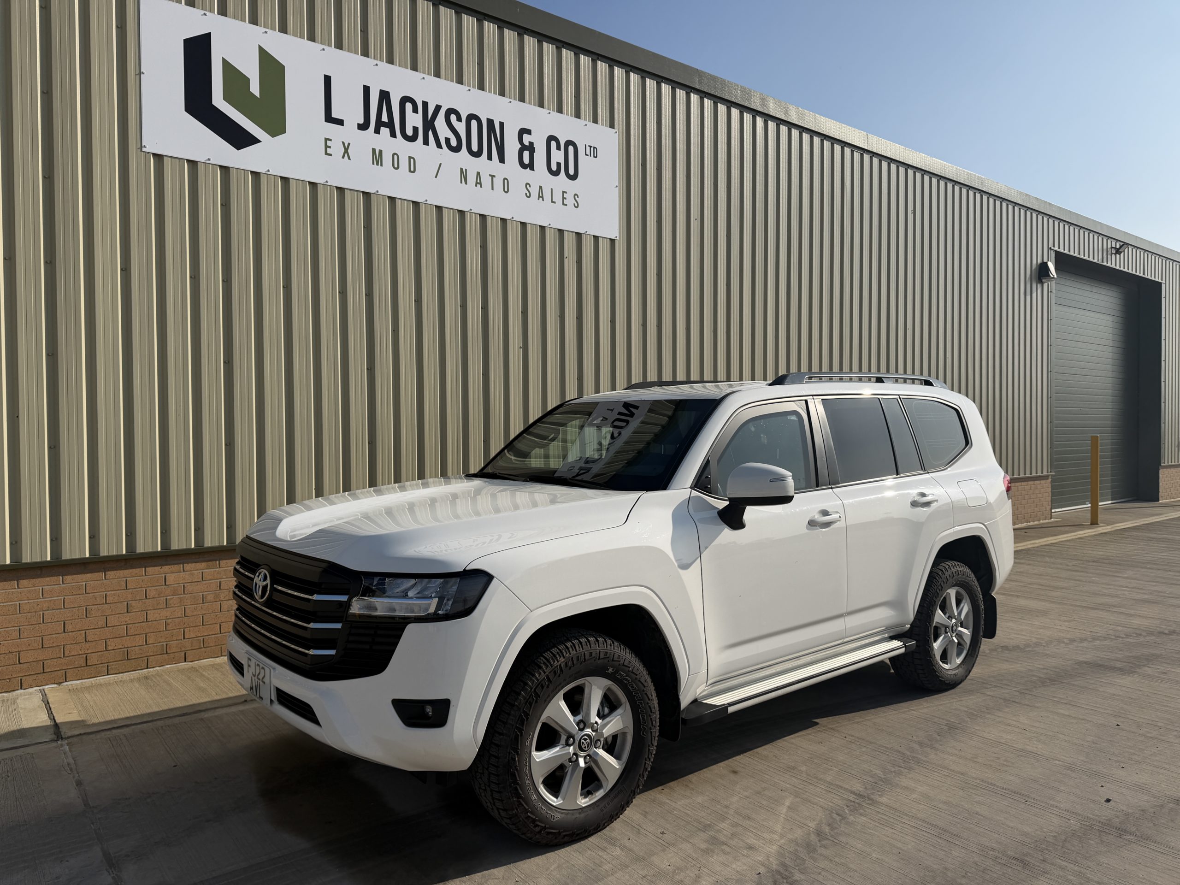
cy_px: 442
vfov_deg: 56.8
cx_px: 590
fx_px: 818
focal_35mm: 24
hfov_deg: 71.6
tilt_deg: -0.6
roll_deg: +1.5
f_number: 1.78
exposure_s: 1/9091
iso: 80
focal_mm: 6.76
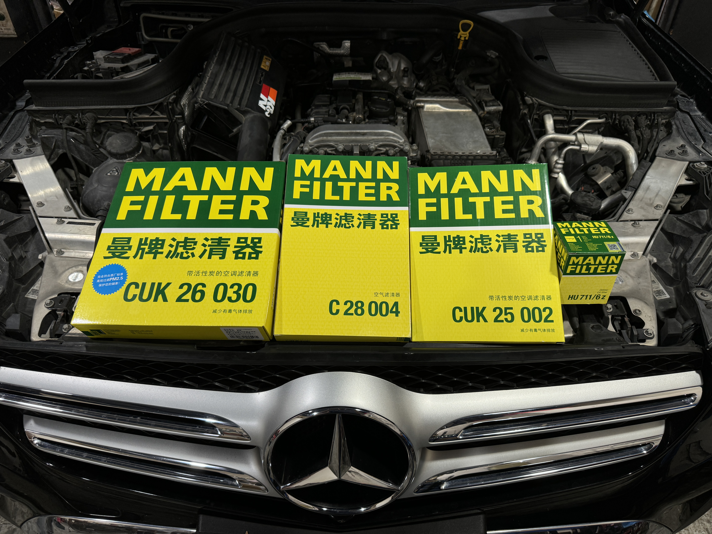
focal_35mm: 24
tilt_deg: -38.5
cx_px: 356
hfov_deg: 71.6
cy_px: 267
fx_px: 494
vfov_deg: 56.8
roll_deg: +0.1
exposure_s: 1/50
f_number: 1.78
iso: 125
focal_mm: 6.76
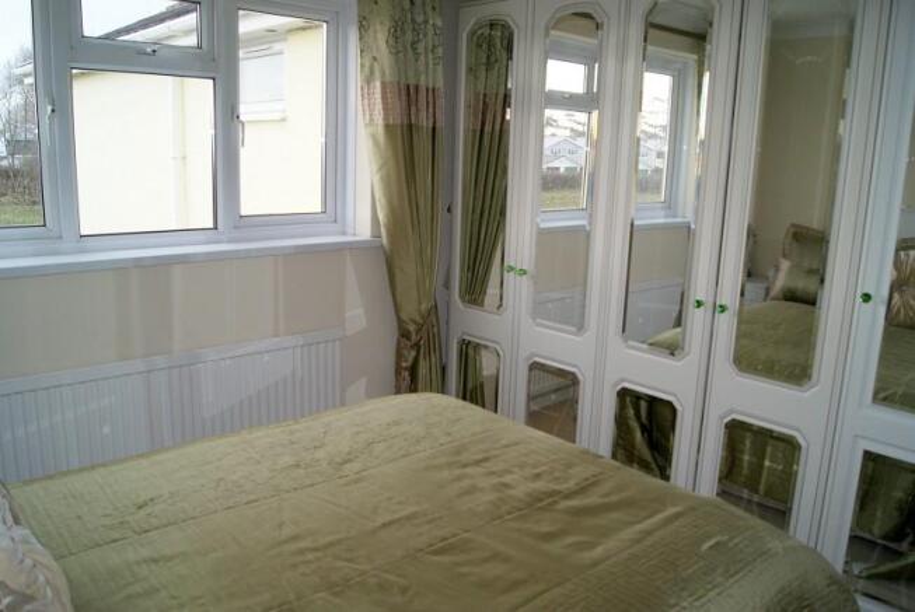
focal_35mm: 27
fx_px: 687
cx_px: 458
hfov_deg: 67.3
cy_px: 306
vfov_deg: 48.0
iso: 400
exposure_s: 1/80
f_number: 5.6
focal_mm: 18
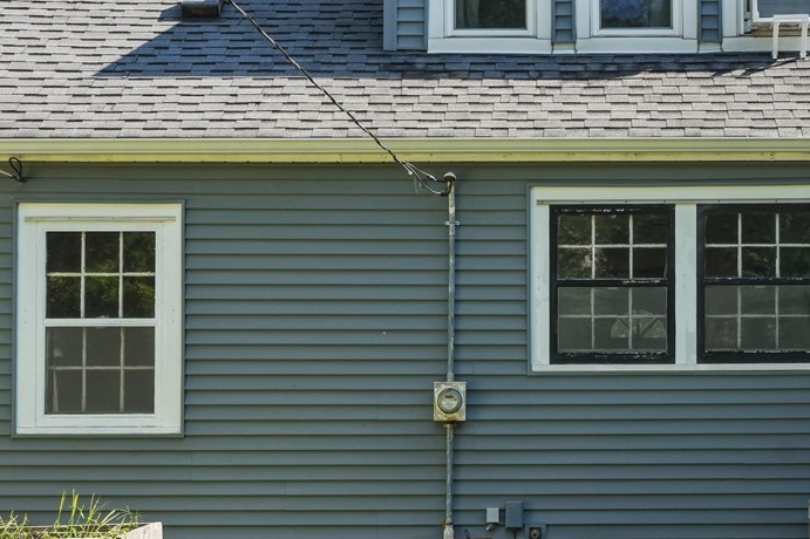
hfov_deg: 23.3
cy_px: 180
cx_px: 644
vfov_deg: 15.8
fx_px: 1934
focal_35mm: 86
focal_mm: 35
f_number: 9
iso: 400
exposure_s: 1/500
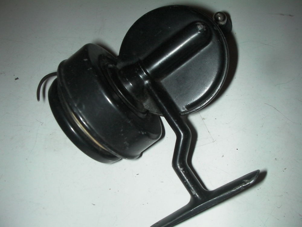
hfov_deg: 49.0
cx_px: 151
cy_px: 114
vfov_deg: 37.7
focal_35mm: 38
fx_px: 332
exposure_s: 1/30
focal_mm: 6.3
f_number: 5.6
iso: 200
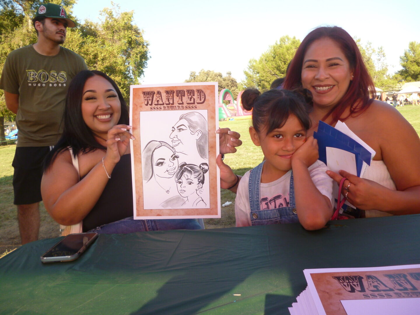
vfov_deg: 49.7
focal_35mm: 28
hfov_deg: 63.4
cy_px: 158
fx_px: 340
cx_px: 210
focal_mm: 5
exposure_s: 1/200
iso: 100
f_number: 3.1
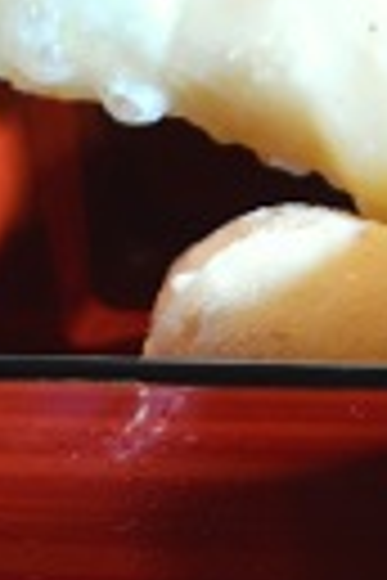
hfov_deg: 4.2
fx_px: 5240
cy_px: 418
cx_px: 632
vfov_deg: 6.3
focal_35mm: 325
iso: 200
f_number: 9
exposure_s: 1/4
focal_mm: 40
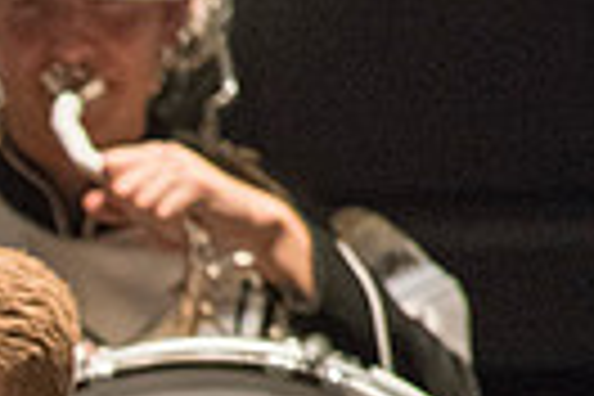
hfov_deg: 0.8
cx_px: -693
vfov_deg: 0.5
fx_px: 43408
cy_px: 718
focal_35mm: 2631
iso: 4000
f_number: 5.6
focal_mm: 600
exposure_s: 1/320
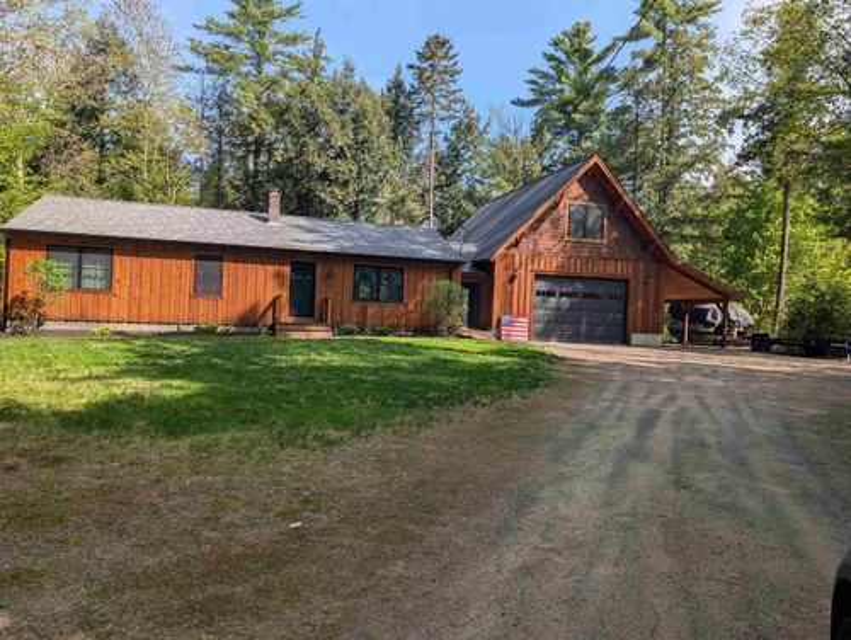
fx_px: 591
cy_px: 320
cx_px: 426
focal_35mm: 24
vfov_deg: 56.9
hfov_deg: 71.5
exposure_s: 1/589
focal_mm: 6.9
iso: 21
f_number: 1.68
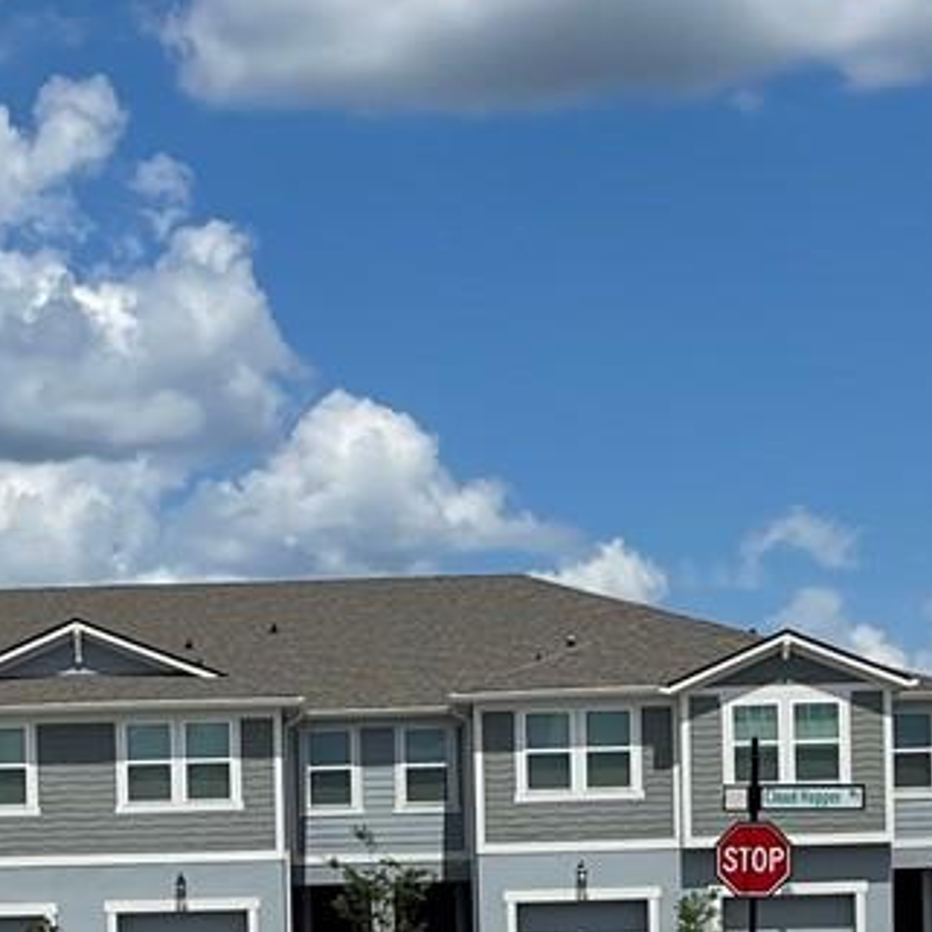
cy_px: 1016
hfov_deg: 15.8
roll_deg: +1.1
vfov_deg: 15.4
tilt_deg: +0.7
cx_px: 299
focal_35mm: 110
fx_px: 3351
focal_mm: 5.1
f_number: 1.6
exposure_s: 1/7937
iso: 32
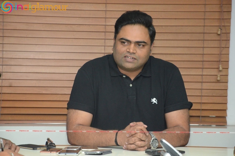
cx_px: 118
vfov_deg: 8.7
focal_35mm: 158
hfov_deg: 13.1
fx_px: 1026
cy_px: 78
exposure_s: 1/125
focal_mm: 105
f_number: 6.3
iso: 4000
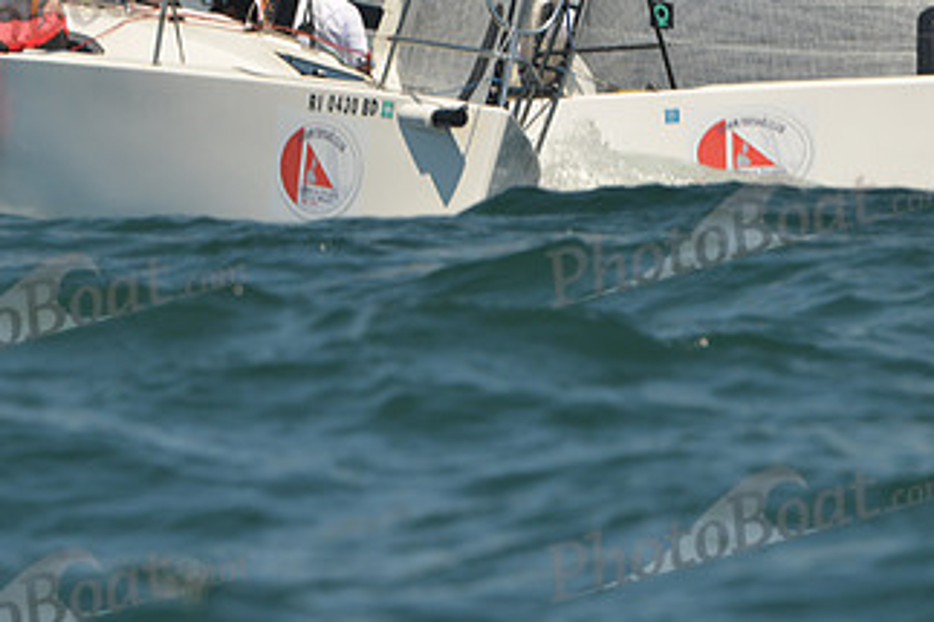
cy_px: 123
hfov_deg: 2.9
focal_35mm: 719
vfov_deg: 1.9
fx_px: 18644
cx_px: 399
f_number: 7.1
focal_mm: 400
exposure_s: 1/1000
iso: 250
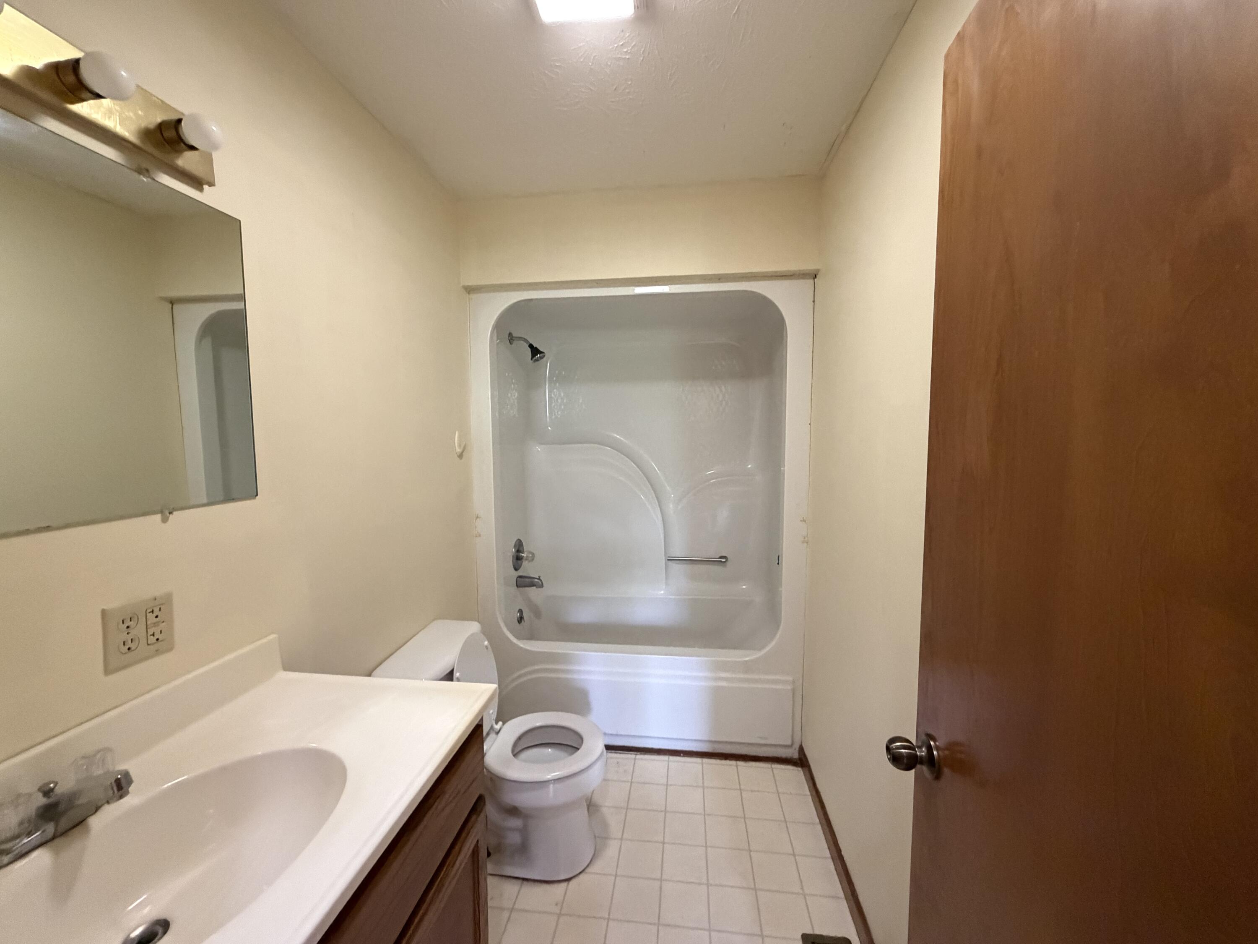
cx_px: 629
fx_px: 509
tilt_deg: -4.0
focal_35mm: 14
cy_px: 472
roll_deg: +0.8
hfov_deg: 102.1
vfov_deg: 85.7
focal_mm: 2.22
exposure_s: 1/60
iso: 800
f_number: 2.2
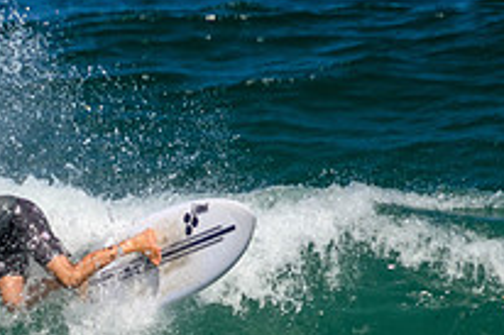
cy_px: 326
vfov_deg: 0.5
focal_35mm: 2592
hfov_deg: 0.8
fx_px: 36258
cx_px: 0
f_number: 11
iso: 900
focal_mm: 800
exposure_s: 1/2000
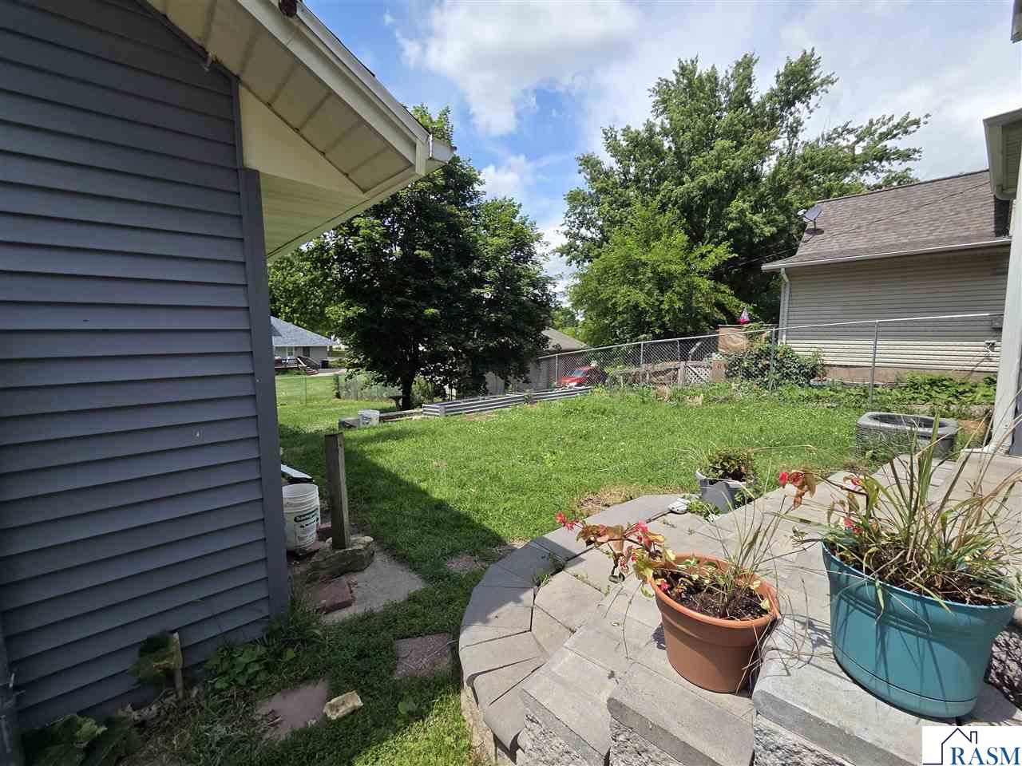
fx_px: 384
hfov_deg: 106.2
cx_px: 511
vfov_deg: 89.9
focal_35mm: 13
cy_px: 383
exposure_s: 1/1677
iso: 50
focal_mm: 2.2
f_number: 2.2
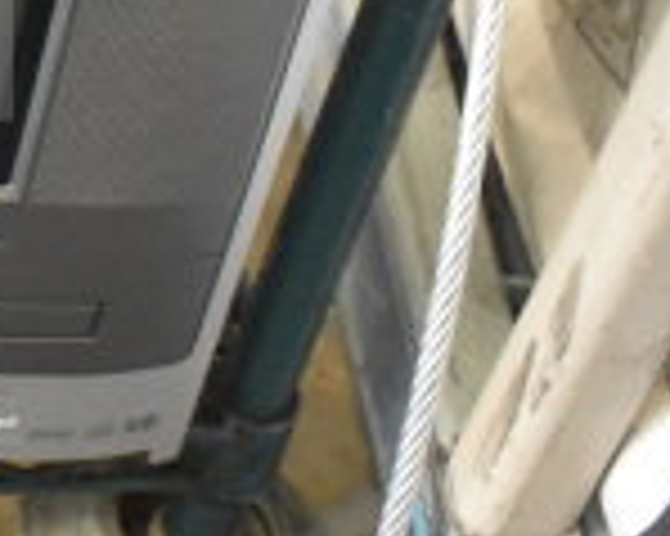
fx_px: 2517
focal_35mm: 127
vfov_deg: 11.7
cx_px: -495
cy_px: -236
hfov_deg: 13.7
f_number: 3.8
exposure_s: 1/40
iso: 4500
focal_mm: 22
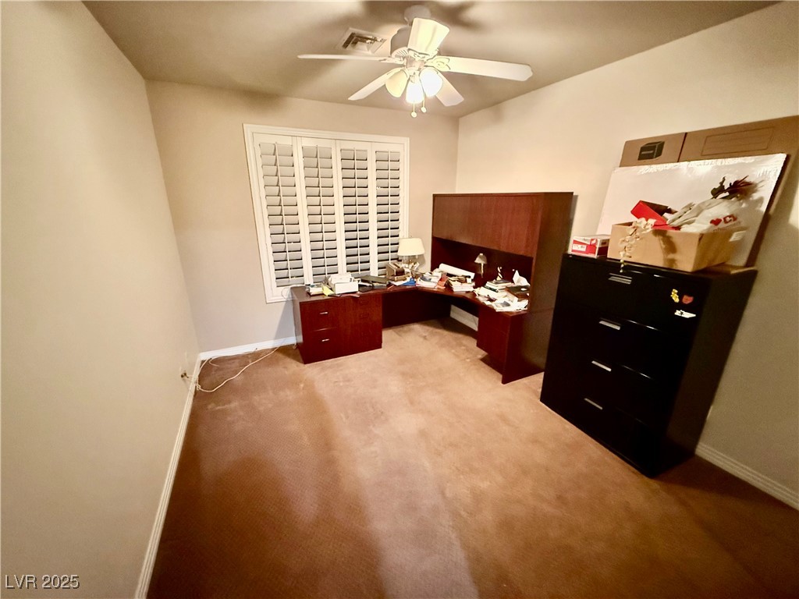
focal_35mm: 14
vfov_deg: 85.7
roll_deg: +0.2
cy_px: 300
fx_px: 323
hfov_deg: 102.1
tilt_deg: -18.8
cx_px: 400
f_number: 2.2
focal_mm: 2.22
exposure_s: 1/40
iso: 1600
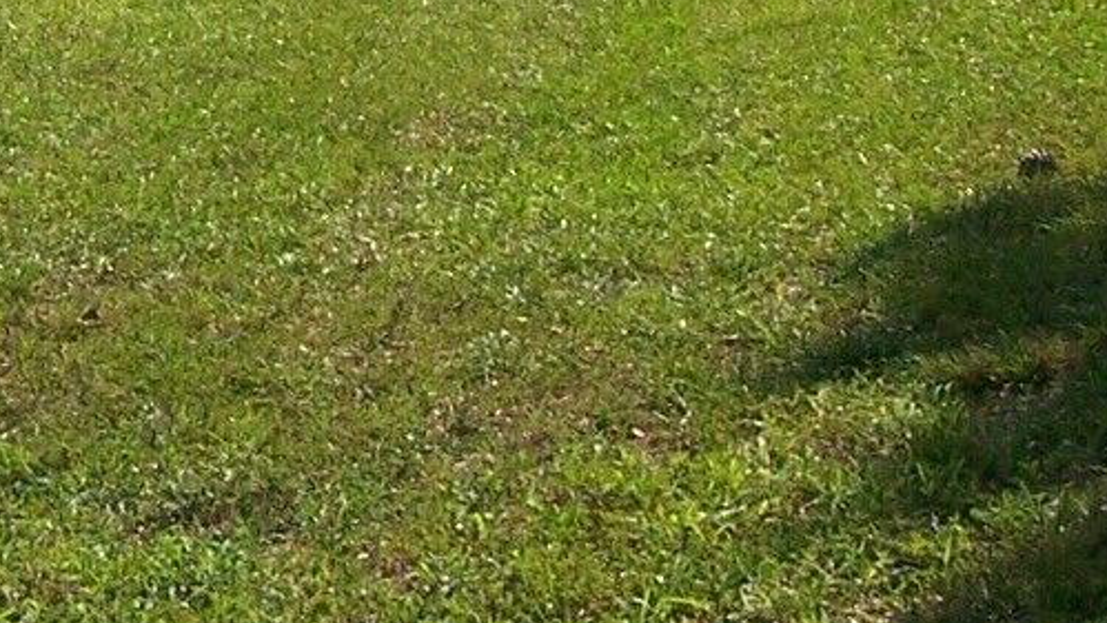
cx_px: -120
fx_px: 4991
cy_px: -337
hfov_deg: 12.4
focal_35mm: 170
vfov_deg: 7.0
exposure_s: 1/640
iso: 80
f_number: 4
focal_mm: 6.3
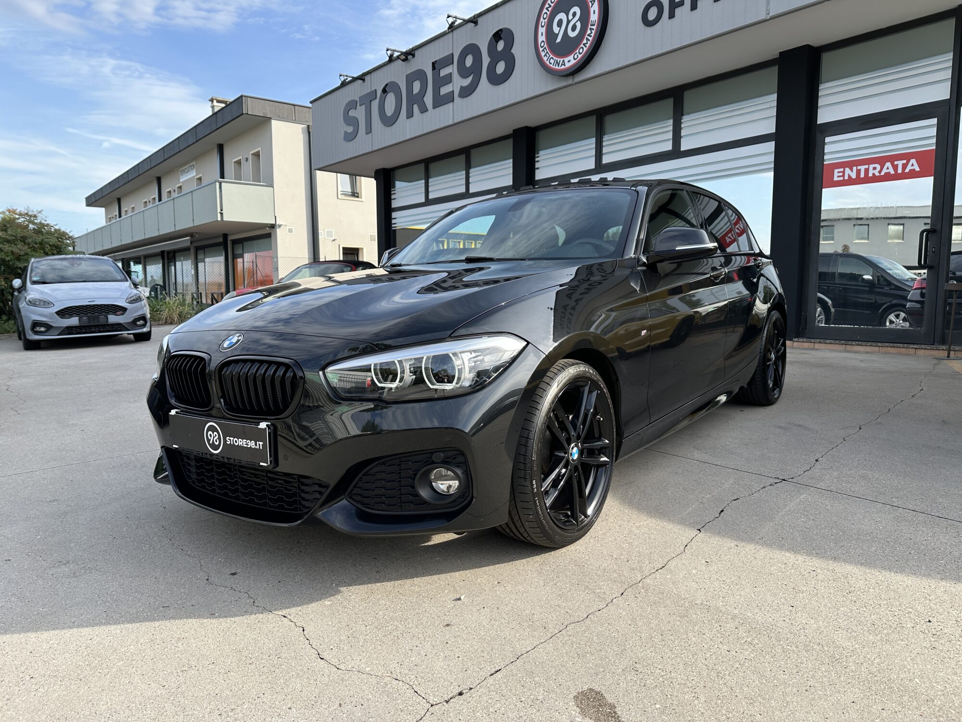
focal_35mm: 24
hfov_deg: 71.6
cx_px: 481
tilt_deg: -5.6
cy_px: 361
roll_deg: -0.2
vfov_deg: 56.8
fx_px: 667
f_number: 1.78
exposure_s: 1/1212
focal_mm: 6.86
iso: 80
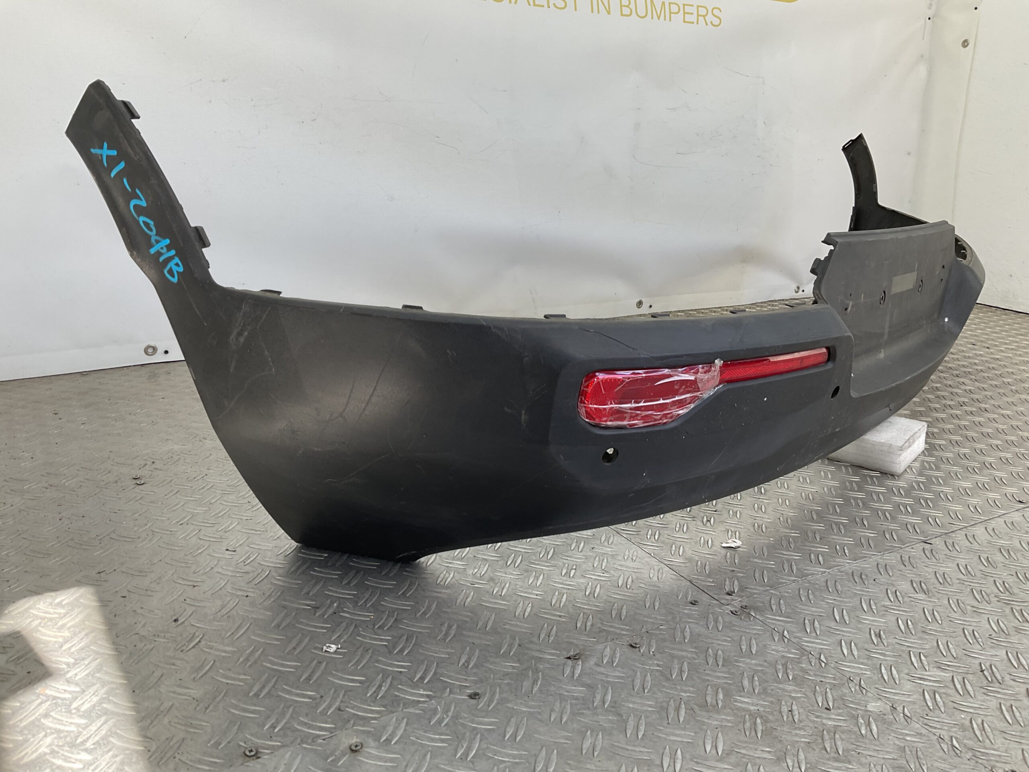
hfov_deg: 61.7
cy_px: 386
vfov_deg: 48.2
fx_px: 862
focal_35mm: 29
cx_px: 514
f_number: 1.8
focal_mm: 3
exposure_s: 1/137
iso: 16
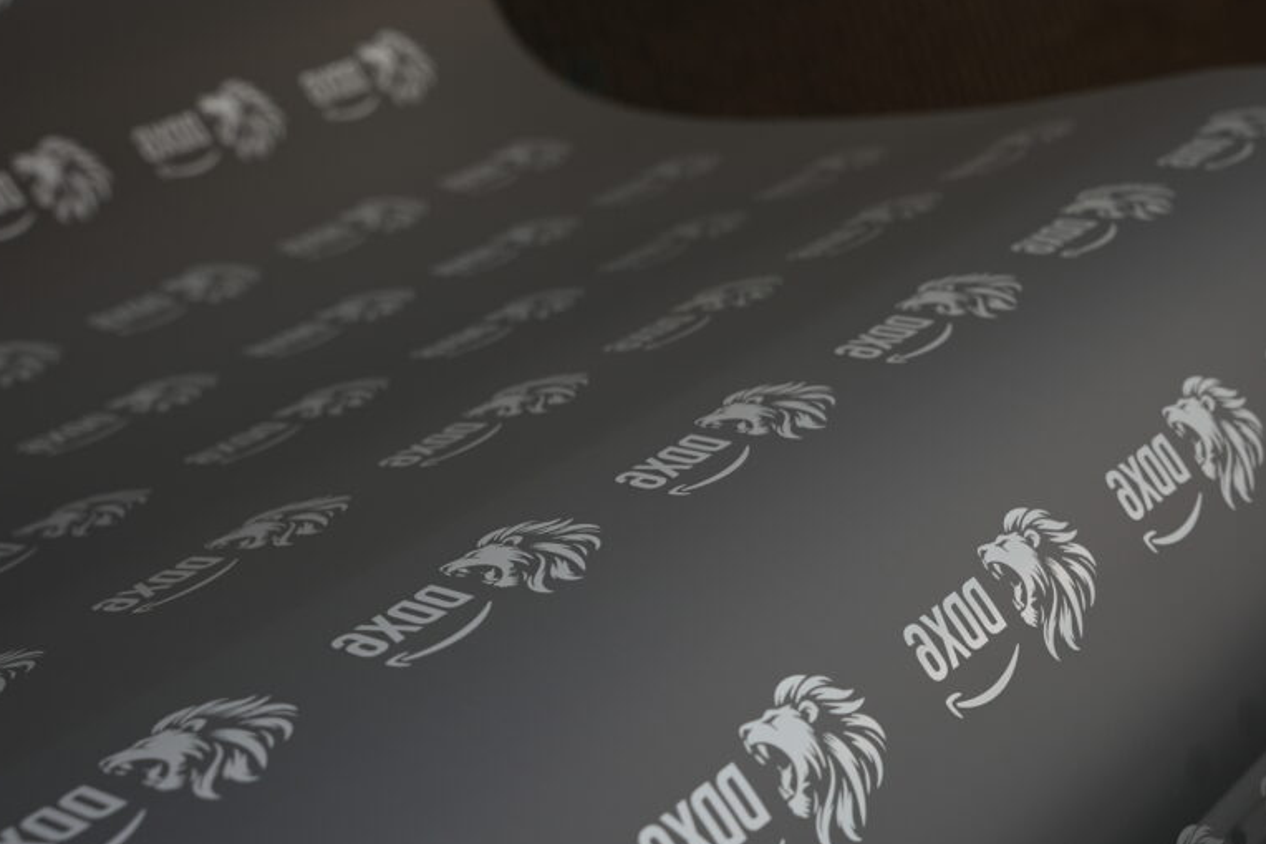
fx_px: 2112
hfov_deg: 33.1
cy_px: 493
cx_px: 825
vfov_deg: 22.6
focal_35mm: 60
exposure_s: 1/50
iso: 160
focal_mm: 44.8
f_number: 5
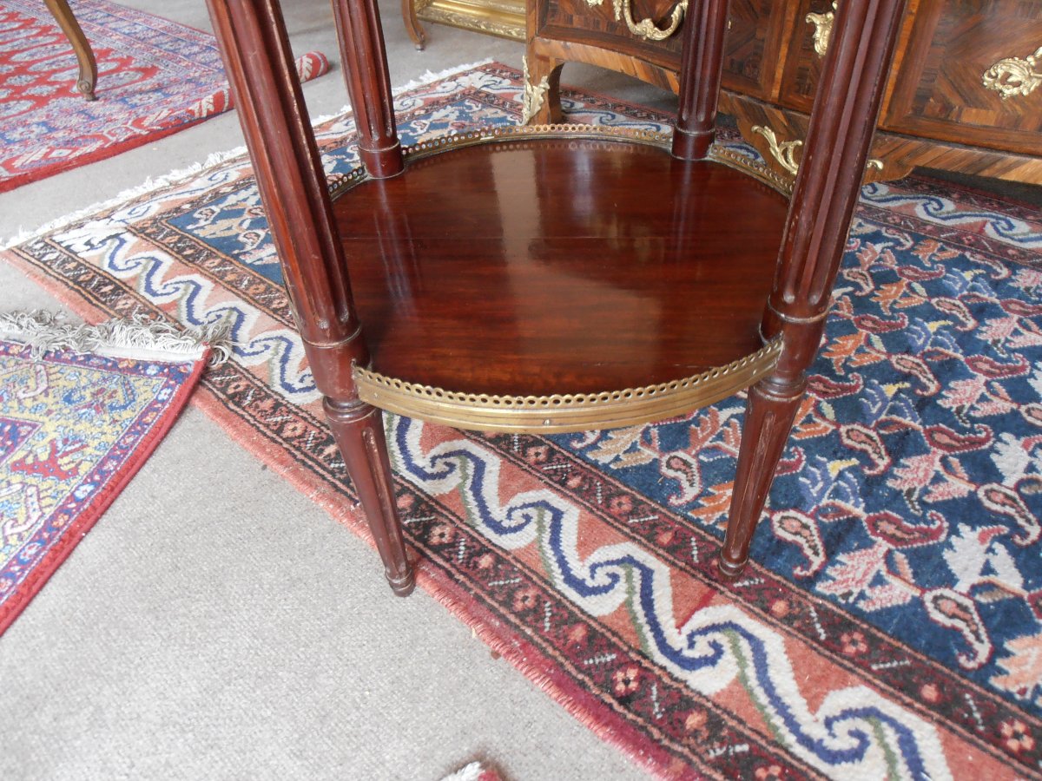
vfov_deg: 56.8
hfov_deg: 71.6
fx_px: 722
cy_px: 390
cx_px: 521
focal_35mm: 24
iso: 125
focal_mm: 4.2
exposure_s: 1/6
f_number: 3
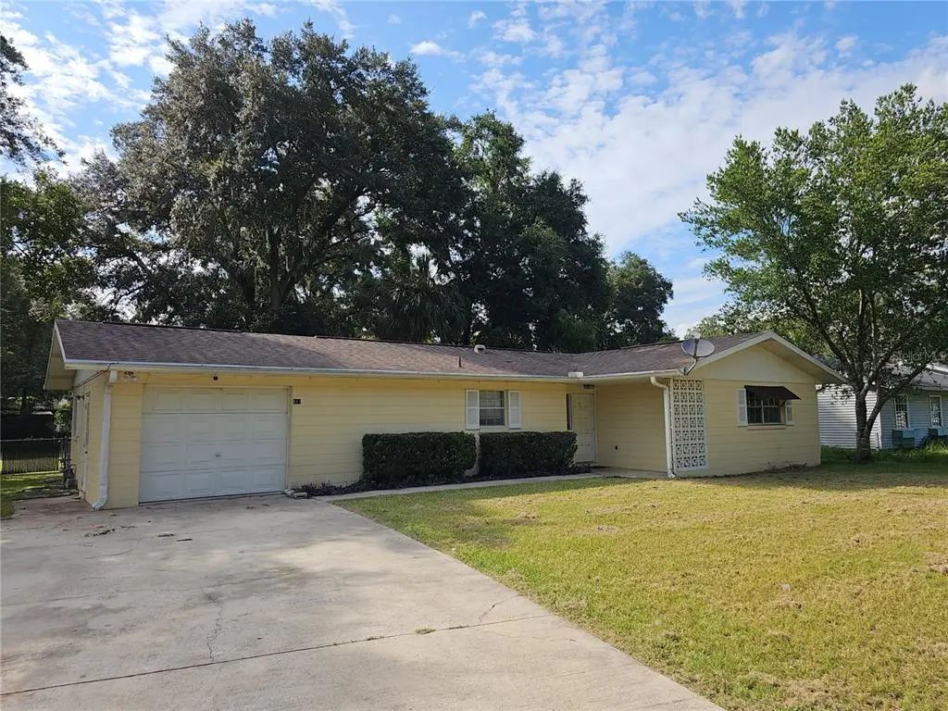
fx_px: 630
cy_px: 356
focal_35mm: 23
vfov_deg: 58.9
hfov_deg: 73.9
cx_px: 474
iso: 10
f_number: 1.7
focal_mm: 6.3
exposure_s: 1/722
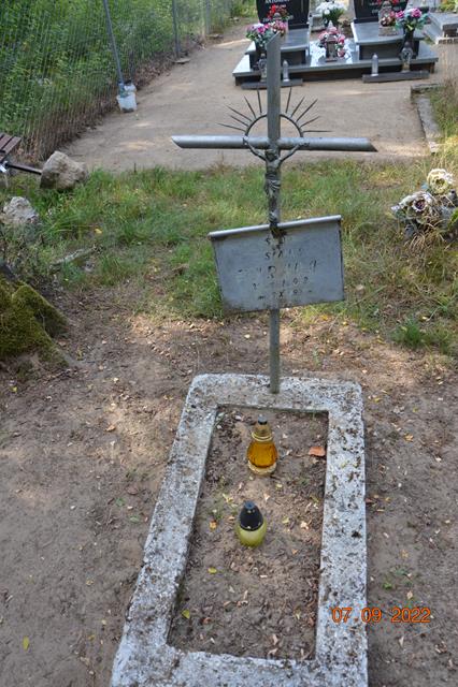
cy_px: 344
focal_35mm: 27
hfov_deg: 47.9
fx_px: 516
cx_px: 229
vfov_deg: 67.4
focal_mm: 18
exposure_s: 1/125
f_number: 5.6
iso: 180
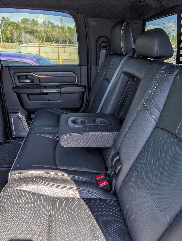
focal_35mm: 24
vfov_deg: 71.5
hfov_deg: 56.9
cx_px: 91
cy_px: 120
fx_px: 168
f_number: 1.68
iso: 16
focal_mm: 6.9
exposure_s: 1/934
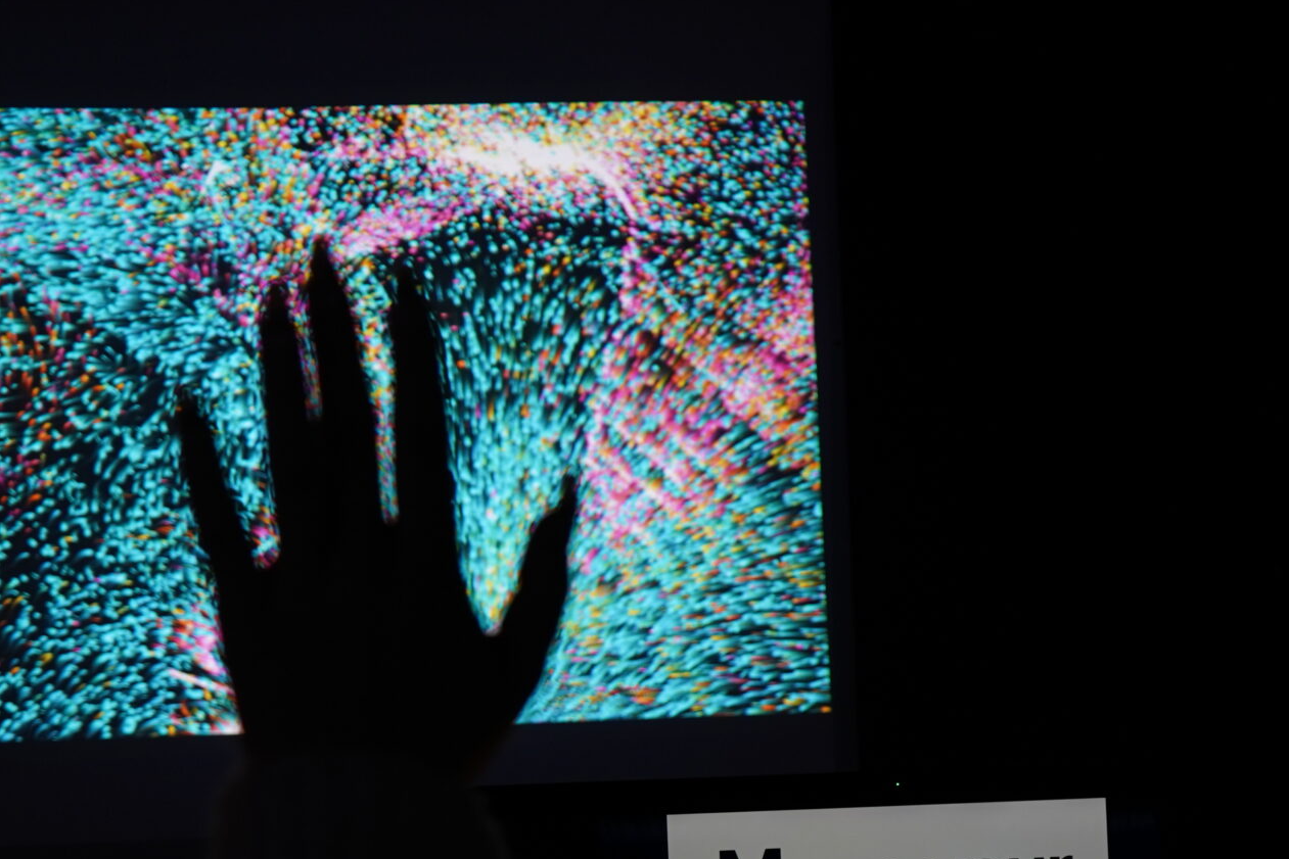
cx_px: 849
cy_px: 796
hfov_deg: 29.1
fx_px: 2471
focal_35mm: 69
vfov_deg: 19.3
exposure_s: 1/60
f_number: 4
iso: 500
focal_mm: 34
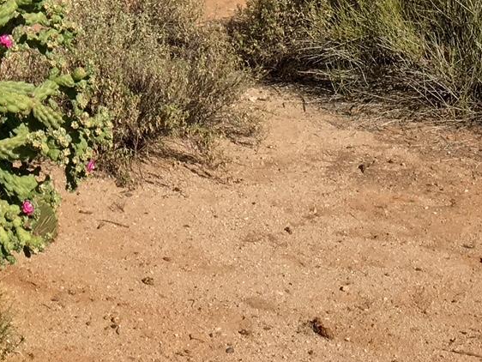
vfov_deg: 13.2
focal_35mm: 104
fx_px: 1449
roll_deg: +0.5
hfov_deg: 18.1
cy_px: -231
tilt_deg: +1.0
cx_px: -62
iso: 25
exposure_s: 1/1923
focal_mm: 4.15
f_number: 2.2
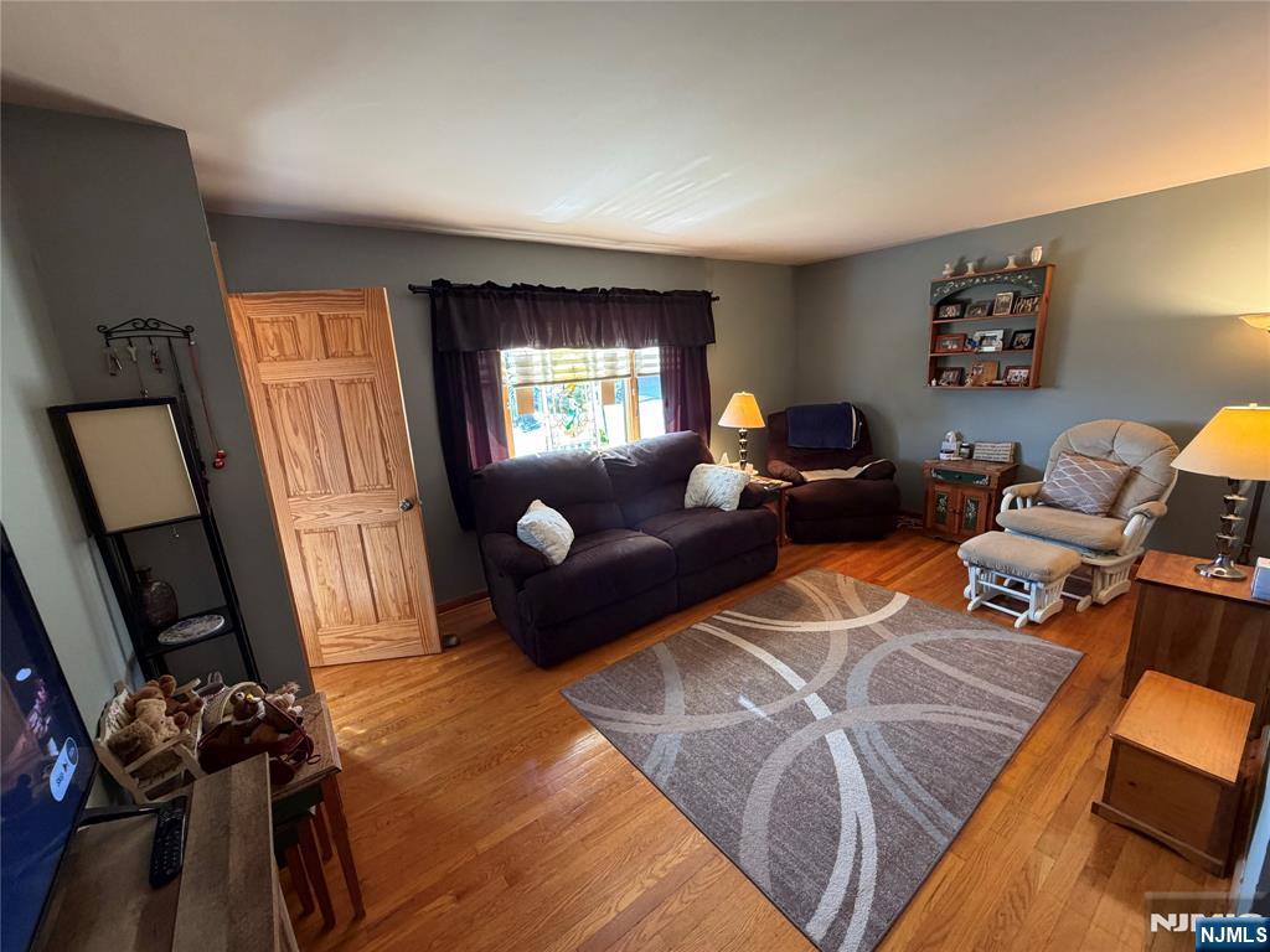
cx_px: 635
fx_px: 514
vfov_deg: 85.7
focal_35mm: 14
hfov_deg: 102.1
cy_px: 476
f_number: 2.2
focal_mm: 2.22
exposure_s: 1/60
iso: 250
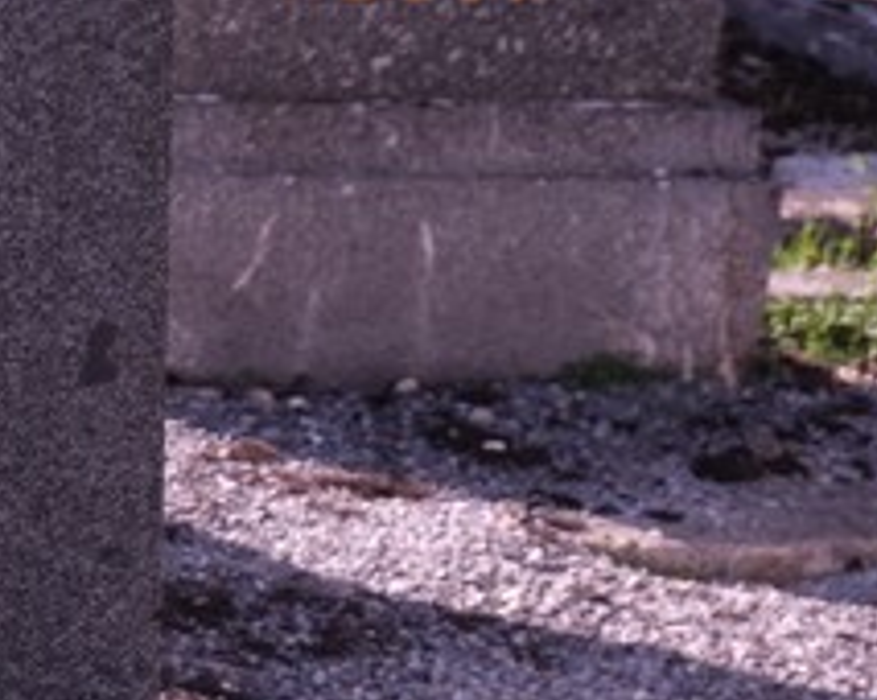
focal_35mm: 151
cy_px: 531
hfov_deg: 11.5
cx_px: -902
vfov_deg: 10.2
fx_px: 3916
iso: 160
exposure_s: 1/210
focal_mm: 25.4
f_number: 5.6
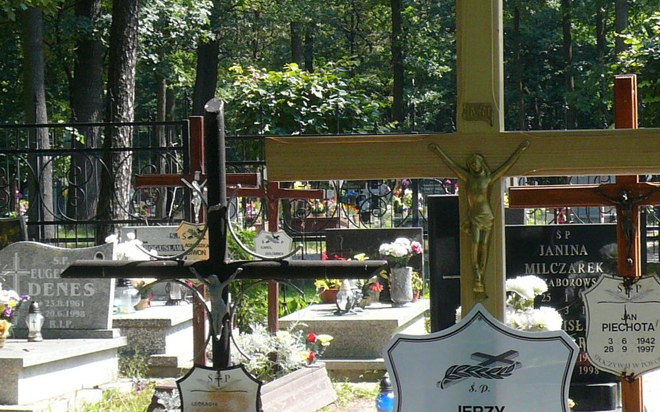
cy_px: 285
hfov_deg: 18.8
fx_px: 1978
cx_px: 485
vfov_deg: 11.9
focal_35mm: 110
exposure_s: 1/250
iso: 100
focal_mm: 7.5
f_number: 3.5
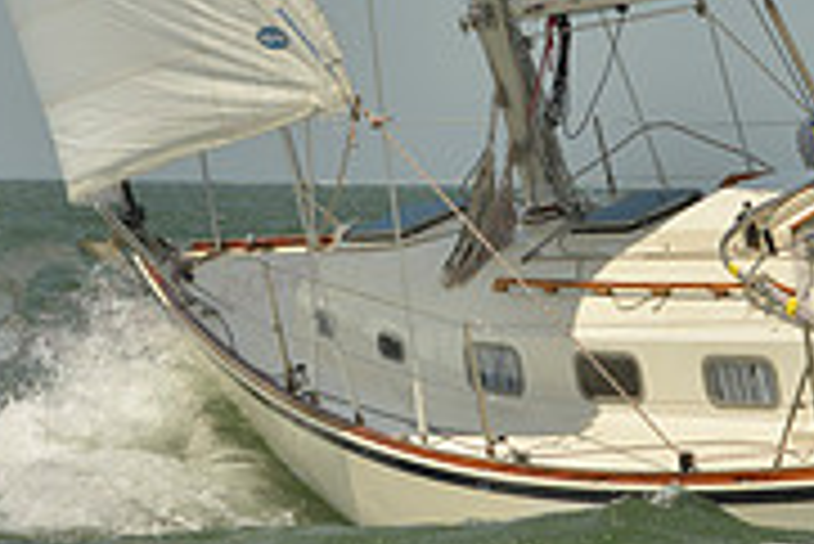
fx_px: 5069
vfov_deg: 6.1
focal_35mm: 224
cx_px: 553
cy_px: 38
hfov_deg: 9.2
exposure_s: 1/1250
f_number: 8
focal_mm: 70
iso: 200
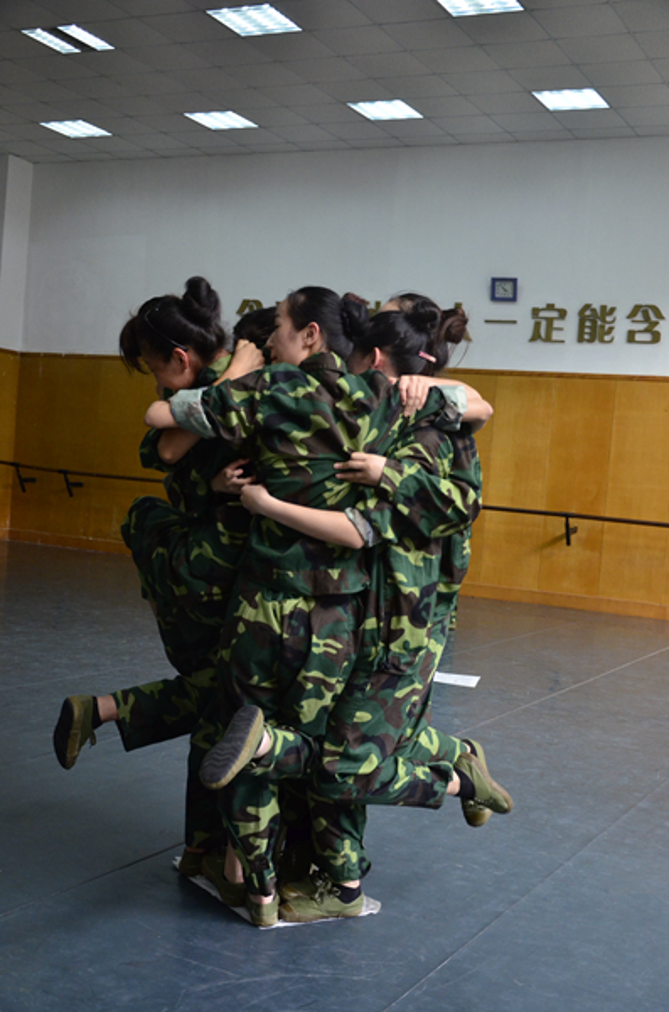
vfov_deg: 43.7
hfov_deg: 29.7
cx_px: 334
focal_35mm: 45
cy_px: 506
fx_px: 1261
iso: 1600
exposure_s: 1/200
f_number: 4.2
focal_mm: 30
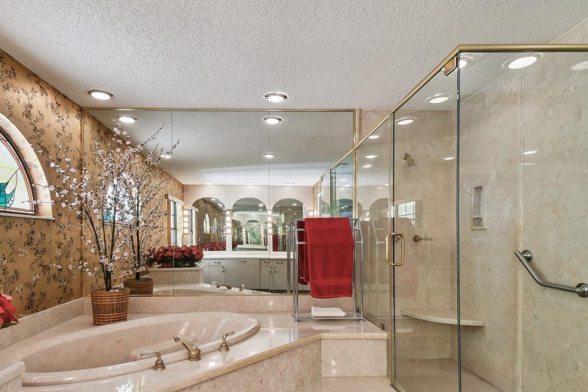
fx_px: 327
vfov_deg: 61.4
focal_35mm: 20
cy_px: 237
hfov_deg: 83.7
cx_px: 262
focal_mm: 10
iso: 100
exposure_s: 1/2
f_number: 7.1
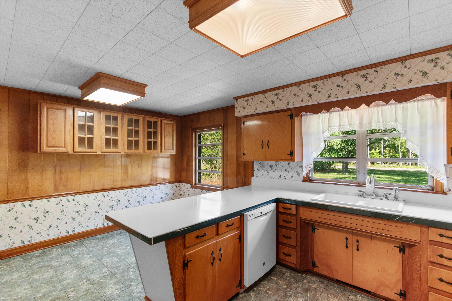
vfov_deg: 77.3
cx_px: 226
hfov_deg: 100.4
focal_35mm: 15
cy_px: 150
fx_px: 188
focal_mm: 10
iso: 100
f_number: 4.5
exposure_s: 1/3
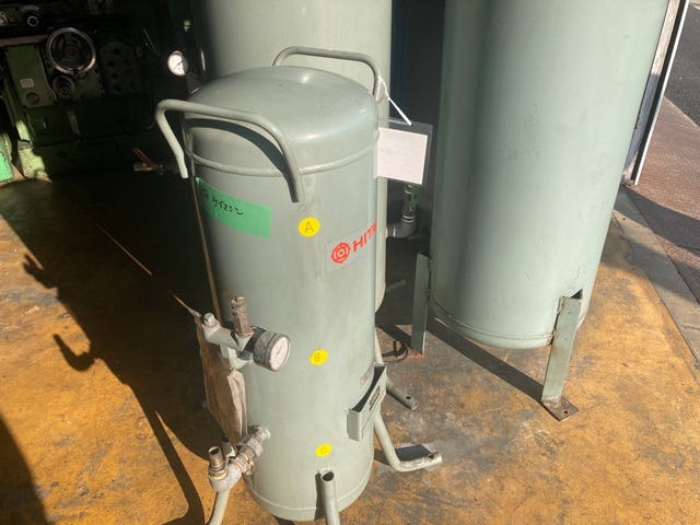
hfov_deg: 63.4
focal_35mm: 28
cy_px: 262
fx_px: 566
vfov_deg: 49.7
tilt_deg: -33.4
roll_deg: +0.4
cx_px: 350
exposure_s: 1/873
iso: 20
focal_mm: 3.99
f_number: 1.8
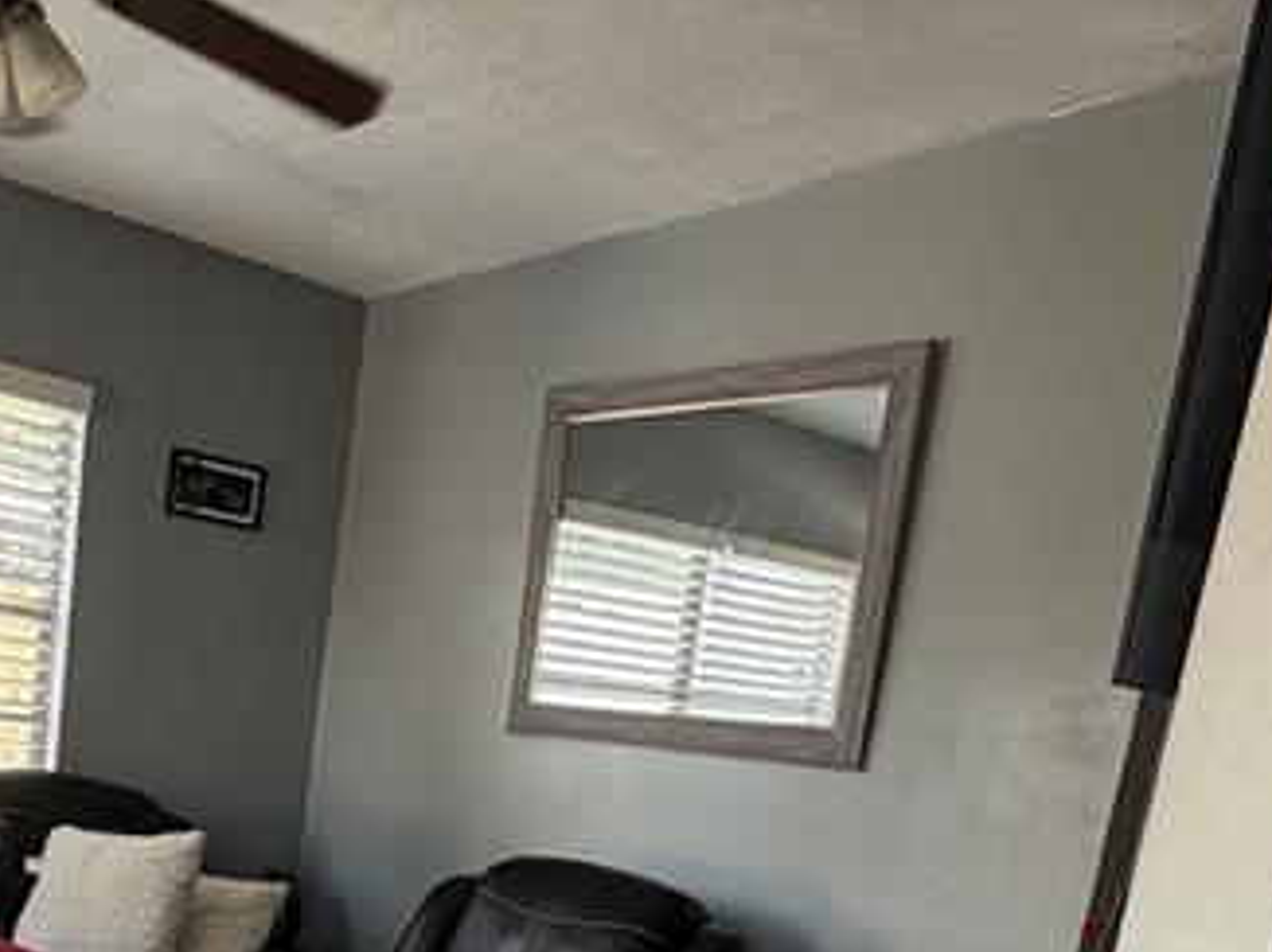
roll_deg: -6.2
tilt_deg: -13.5
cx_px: 332
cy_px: 1085
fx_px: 1616
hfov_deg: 41.8
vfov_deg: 29.2
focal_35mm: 44
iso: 125
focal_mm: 2.22
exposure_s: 1/121
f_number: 2.2
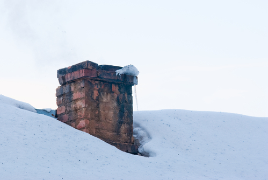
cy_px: 90
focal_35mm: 192
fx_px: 1431
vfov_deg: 7.2
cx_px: 134
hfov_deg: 10.7
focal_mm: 128
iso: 100
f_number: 6.3
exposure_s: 1/80
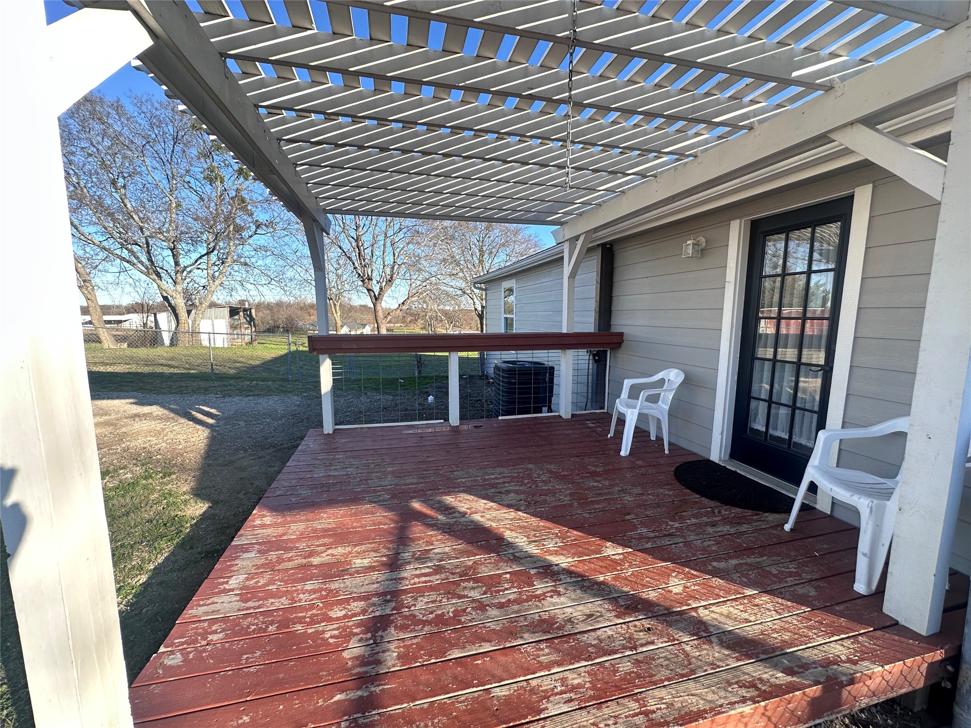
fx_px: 393
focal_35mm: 14
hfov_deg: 102.1
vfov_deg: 85.7
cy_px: 364
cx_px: 486
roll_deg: -0.6
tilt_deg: -5.6
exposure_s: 1/197
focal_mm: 2.22
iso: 40
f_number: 2.2
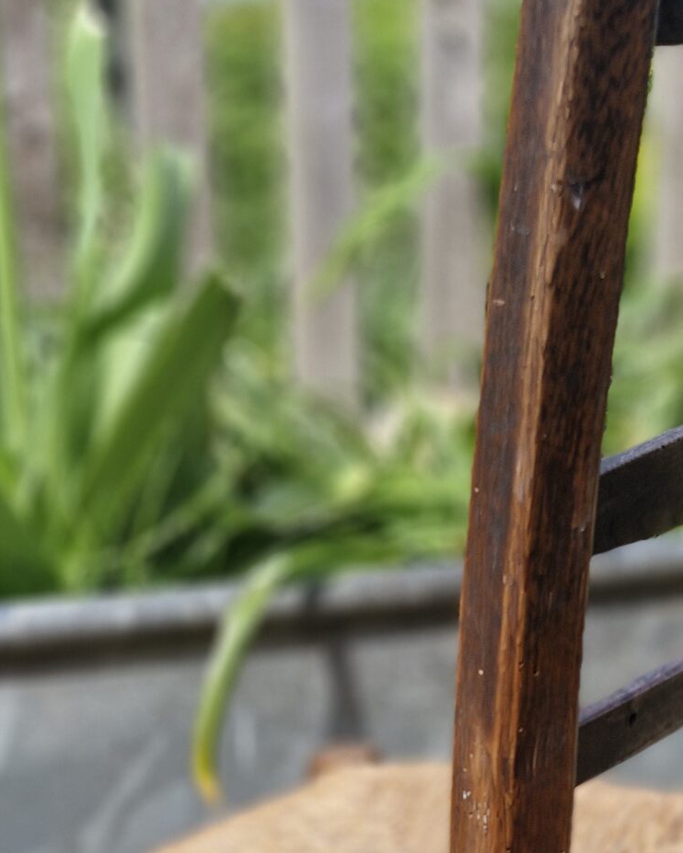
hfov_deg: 24.6
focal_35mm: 62
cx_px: 374
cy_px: 817
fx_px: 1566
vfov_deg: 28.9
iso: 50
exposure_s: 1/1268
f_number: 1.8
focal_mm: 5.54
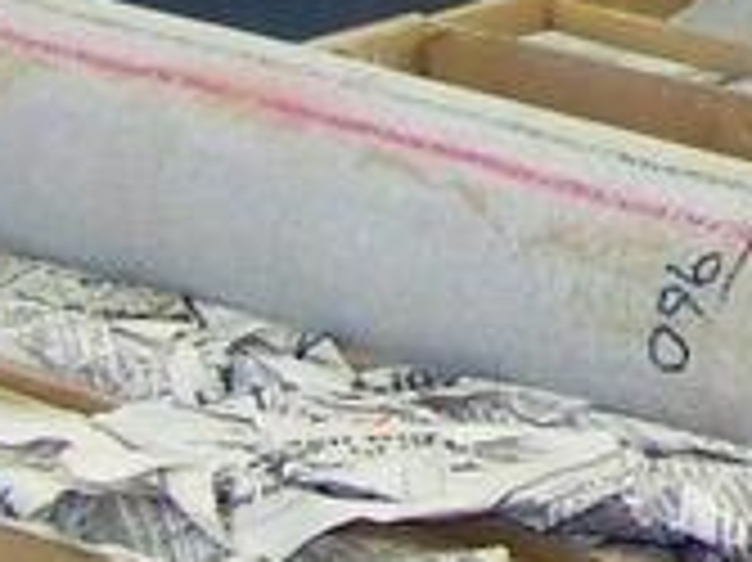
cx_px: 2013
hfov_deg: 6.1
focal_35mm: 304
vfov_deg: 4.8
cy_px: -692
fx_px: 6599
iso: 200
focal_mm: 6.3
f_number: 2.8
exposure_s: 1/60
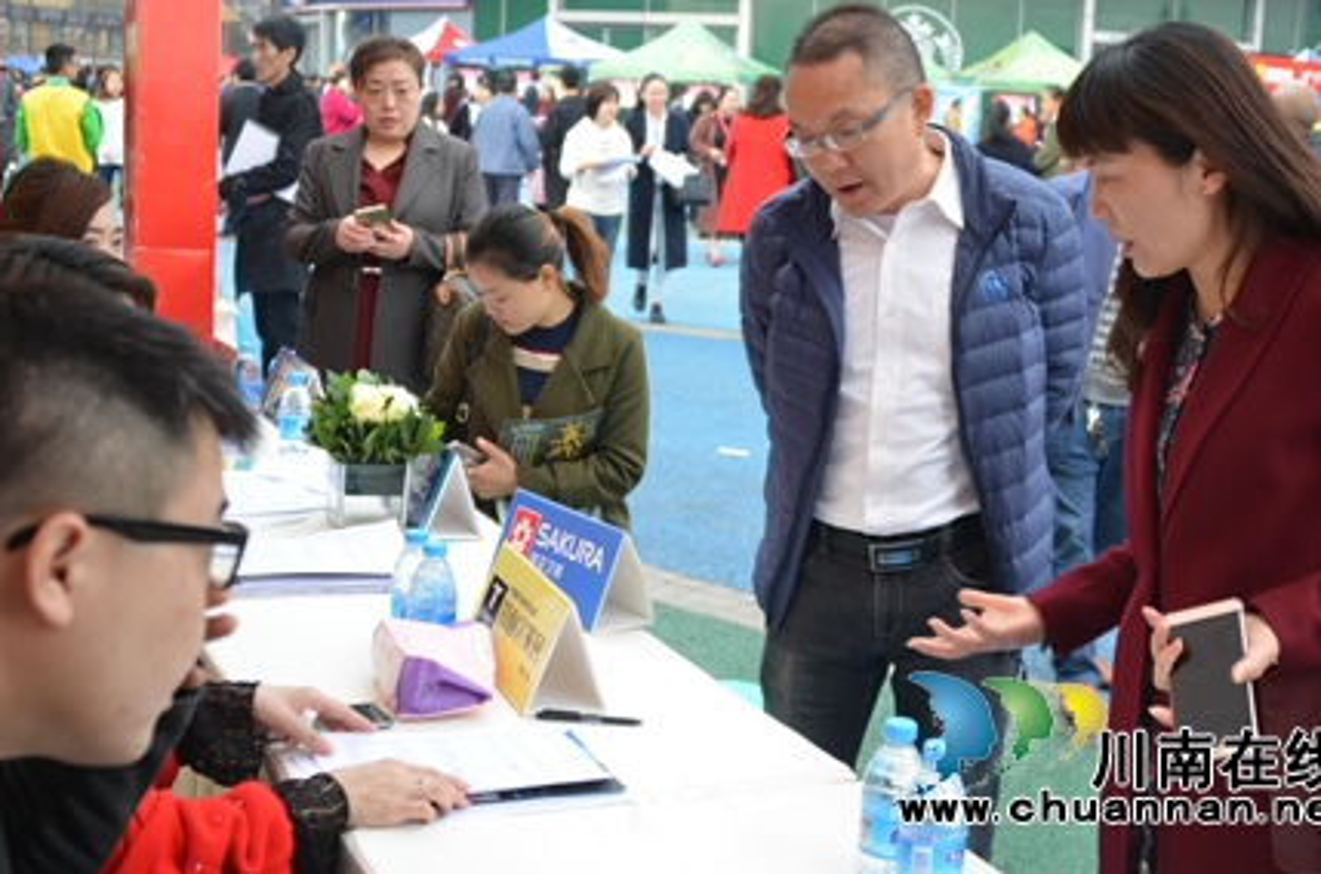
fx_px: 1794
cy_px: 383
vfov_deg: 27.4
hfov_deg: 40.4
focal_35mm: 49
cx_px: 696
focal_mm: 28
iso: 100
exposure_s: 1/60
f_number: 4
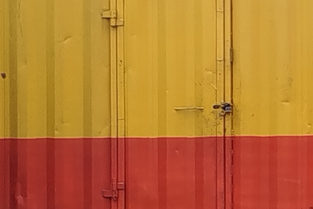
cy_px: 25
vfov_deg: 5.4
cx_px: 759
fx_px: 2208
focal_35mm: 254
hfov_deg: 7.6
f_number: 1.7
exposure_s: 1/165
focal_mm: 5.31
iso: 50
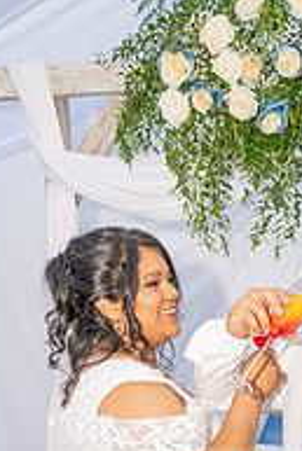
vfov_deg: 31.4
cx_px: 283
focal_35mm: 56
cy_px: 502
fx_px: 703
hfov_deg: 23.5
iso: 250
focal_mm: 24
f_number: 3.2
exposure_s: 1/100
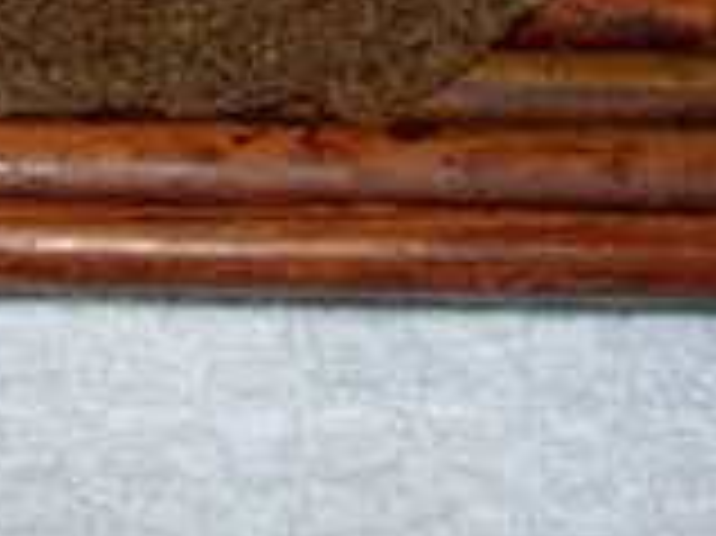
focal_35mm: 123
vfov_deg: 11.8
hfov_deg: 15.7
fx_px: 2542
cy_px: -119
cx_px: -27
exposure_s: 1/60
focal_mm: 8
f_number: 2.8
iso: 50
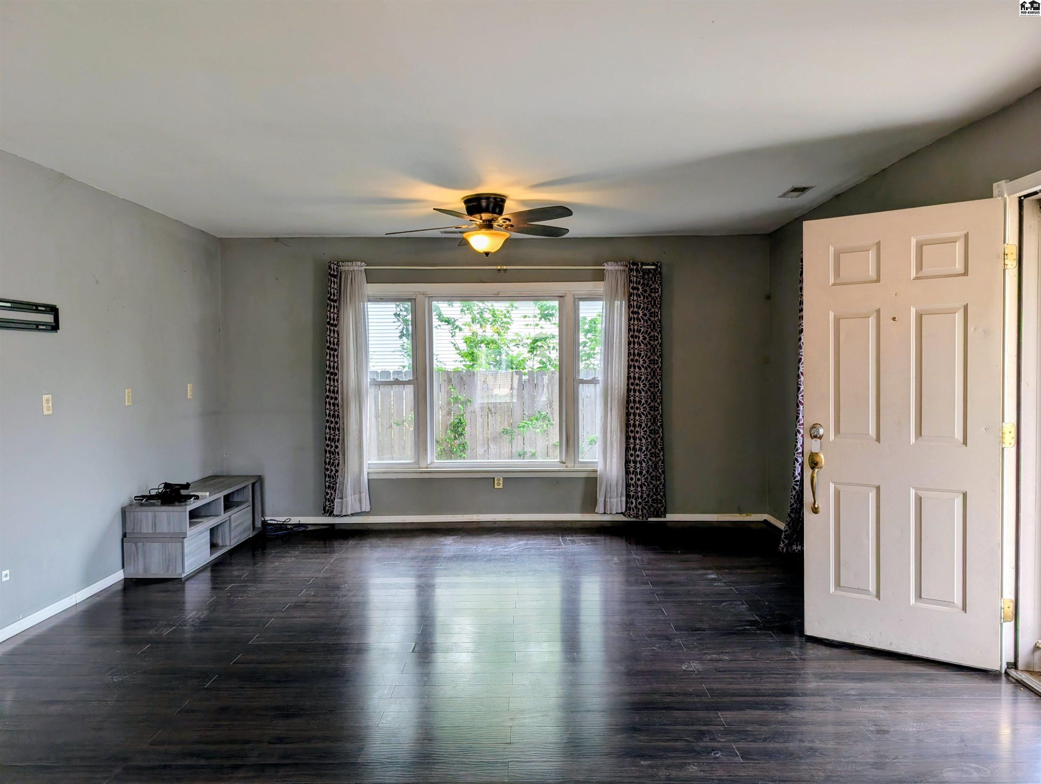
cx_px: 520
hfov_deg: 71.5
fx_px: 723
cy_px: 392
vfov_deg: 56.9
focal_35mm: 24
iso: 21
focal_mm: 6.9
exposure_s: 1/66.2
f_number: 1.68
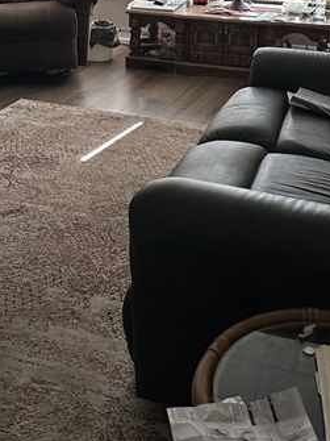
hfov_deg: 26.5
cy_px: 45
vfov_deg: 33.2
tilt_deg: -11.2
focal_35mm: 55
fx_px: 700
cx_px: 124
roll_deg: -3.4
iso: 320
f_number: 1.78
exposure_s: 1/60
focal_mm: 6.86
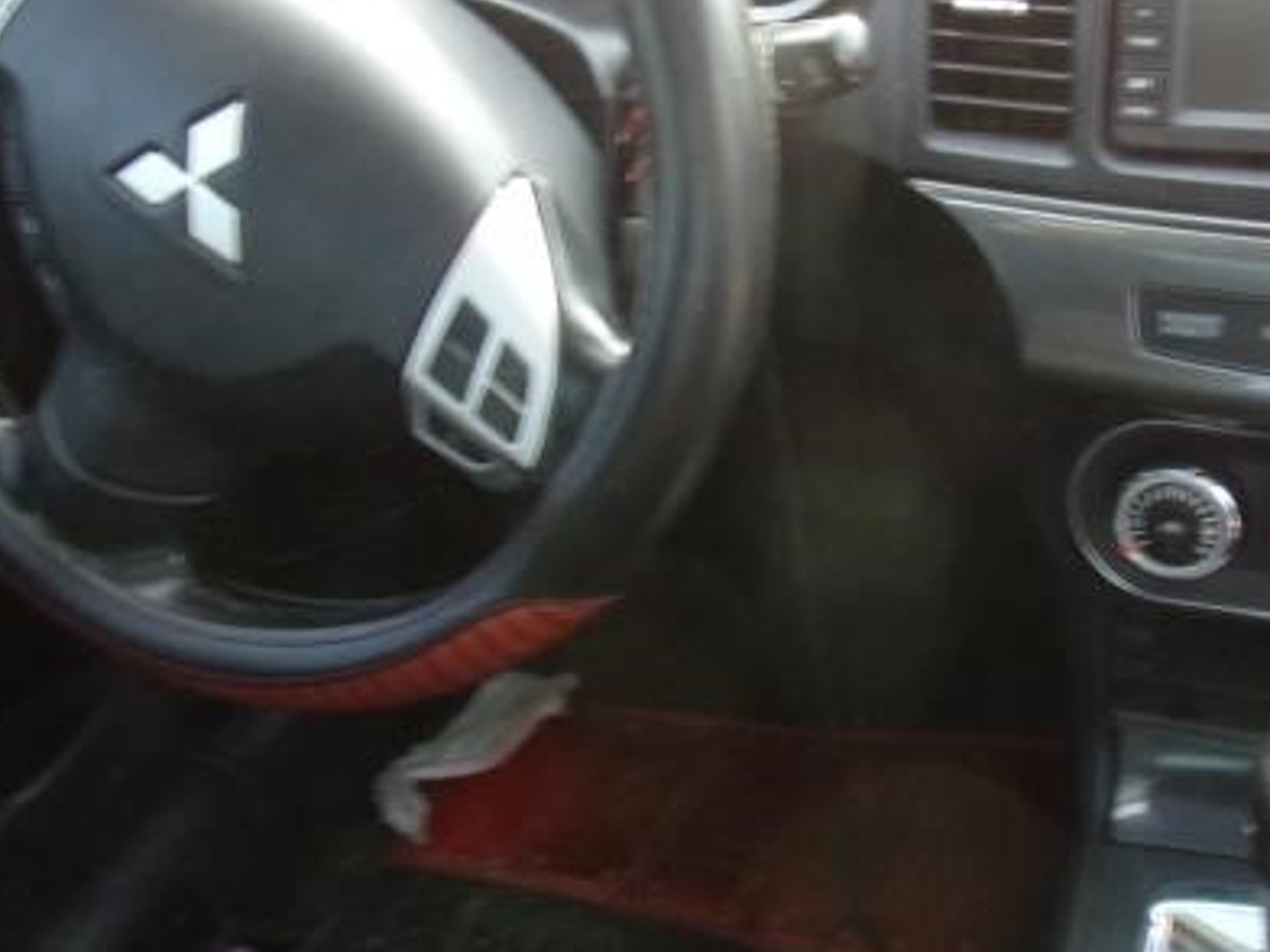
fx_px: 1798
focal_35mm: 49
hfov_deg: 38.0
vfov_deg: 29.5
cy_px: 350
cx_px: 936
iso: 200
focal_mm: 4.3
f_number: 3.3
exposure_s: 1/34
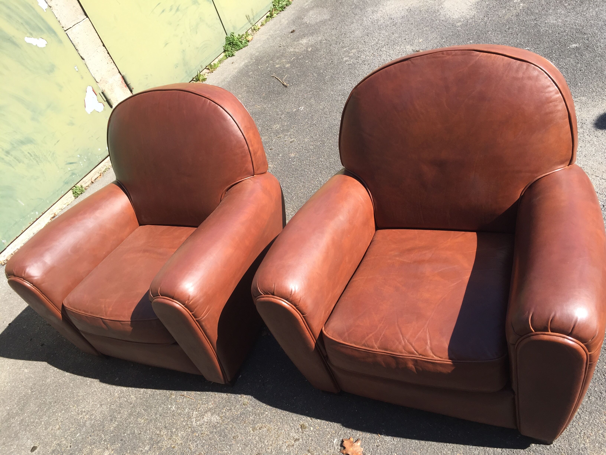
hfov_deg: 61.7
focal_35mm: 29
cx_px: 303
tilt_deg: -38.7
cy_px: 228
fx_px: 508
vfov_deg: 48.2
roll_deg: +23.5
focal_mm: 4.15
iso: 32
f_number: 2.2
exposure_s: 1/791
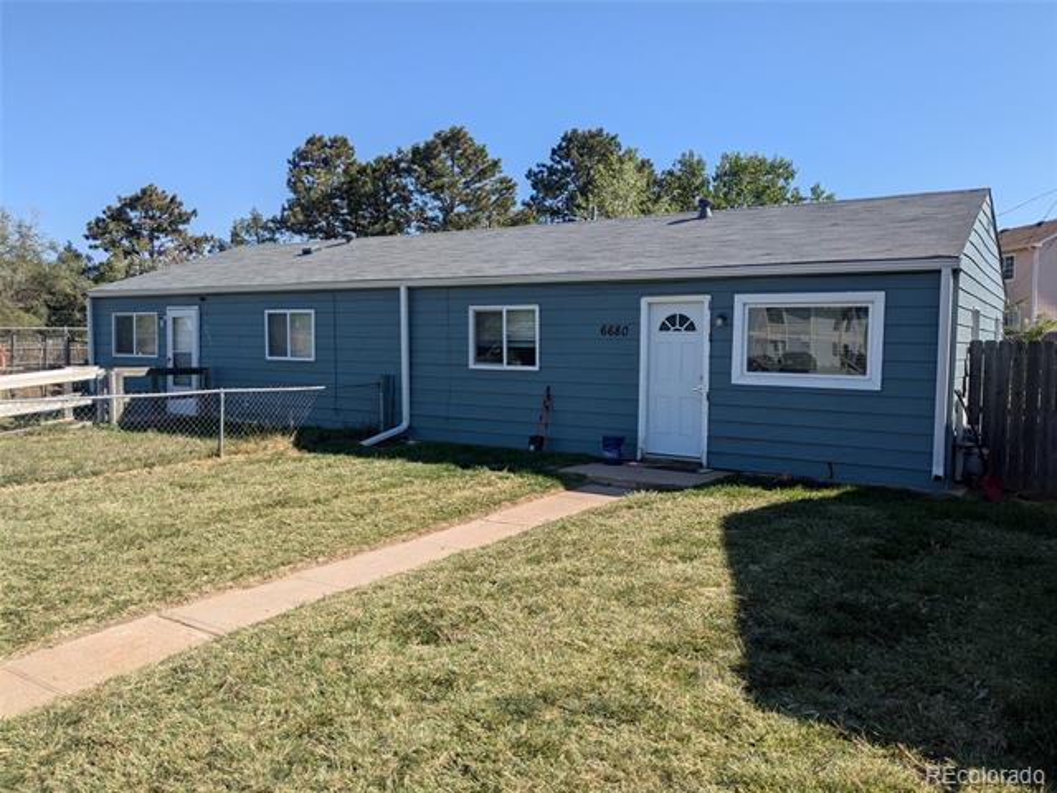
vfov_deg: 51.4
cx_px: 528
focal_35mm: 27
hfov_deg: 65.3
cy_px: 396
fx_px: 824
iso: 46
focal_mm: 4.38
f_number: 1.73
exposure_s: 1/1799
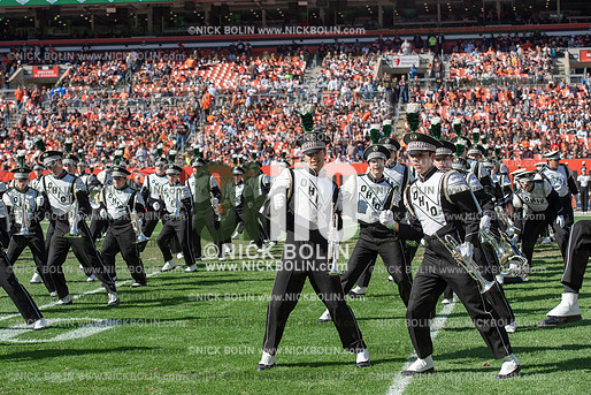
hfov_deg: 25.7
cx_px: 276
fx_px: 1297
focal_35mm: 79
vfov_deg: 17.3
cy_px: 217
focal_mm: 70
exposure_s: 1/2000
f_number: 5
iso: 400
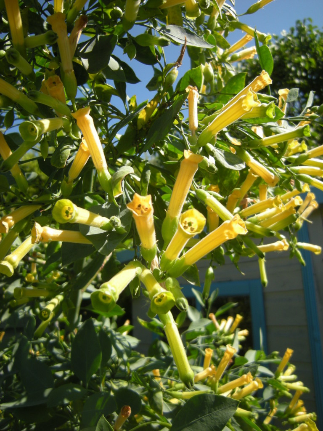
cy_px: 216
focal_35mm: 28
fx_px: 348
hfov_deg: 49.7
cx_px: 162
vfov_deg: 63.4
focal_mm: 4.7
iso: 64
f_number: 5.6
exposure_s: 1/160
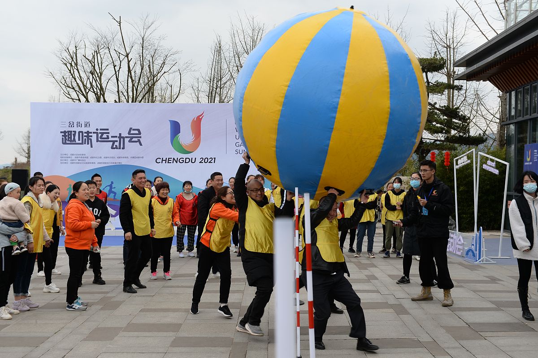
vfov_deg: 28.1
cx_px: 269
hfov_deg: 41.1
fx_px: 717
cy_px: 179
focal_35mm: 48
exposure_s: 1/250
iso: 125
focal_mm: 48
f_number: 5
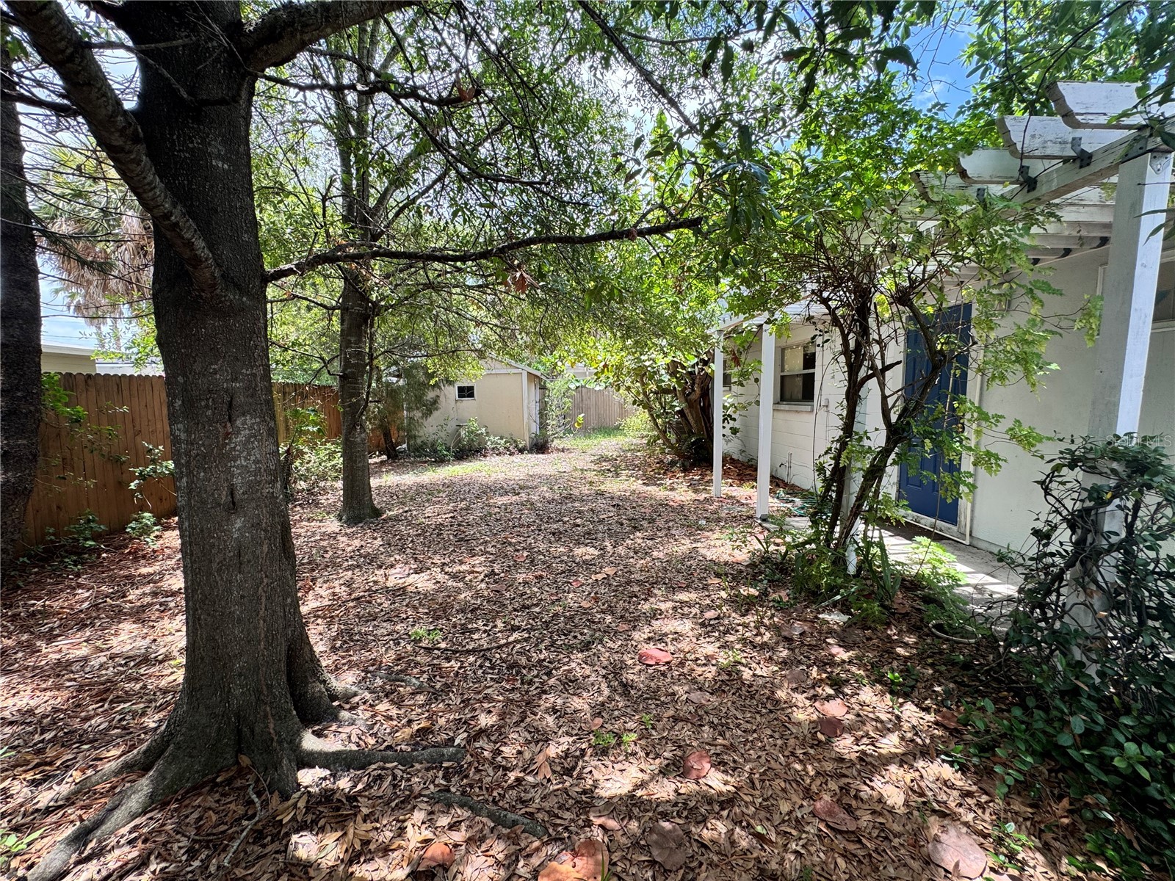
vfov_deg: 85.7
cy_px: 440
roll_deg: +0.1
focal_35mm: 14
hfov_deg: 102.1
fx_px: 475
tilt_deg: -5.7
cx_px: 588
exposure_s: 1/257
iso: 40
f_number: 2.2
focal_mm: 2.22
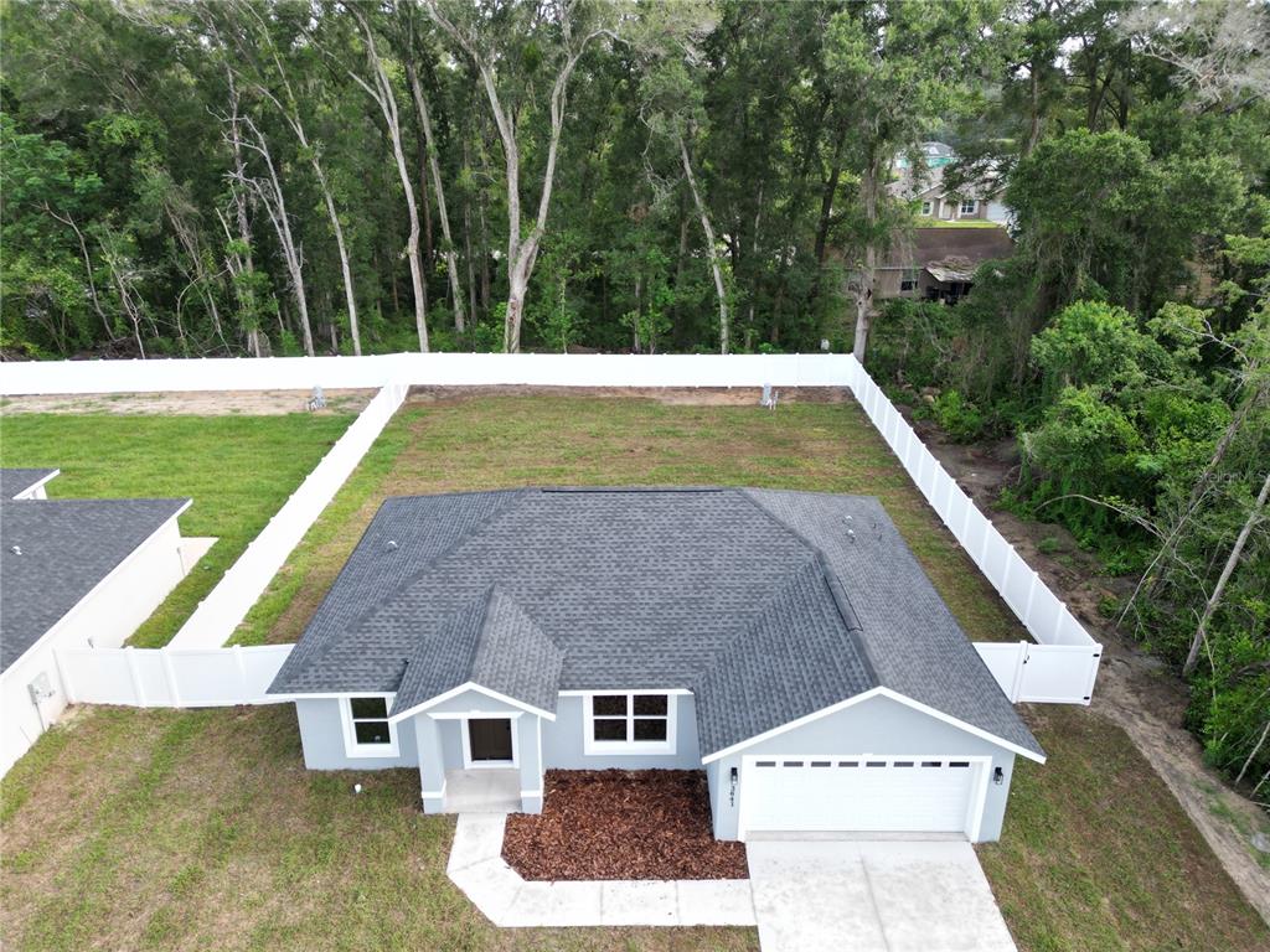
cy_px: 476
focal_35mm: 24
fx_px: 881
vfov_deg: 56.8
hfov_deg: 71.6
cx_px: 635
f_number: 1.7
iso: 120
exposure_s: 1/725
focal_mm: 6.72
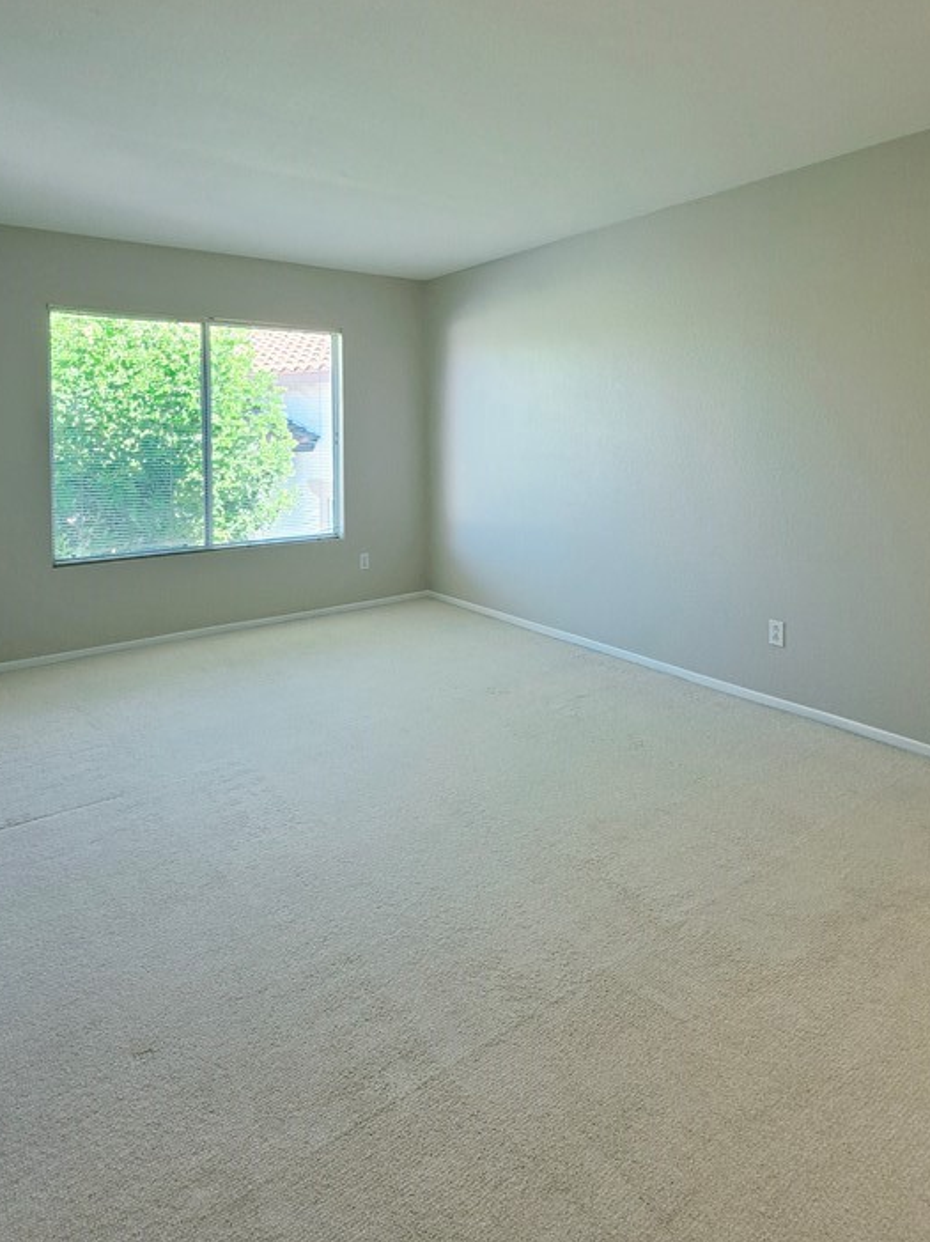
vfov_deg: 82.3
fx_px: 681
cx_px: 485
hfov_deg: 68.6
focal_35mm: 19
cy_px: 432
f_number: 1.9
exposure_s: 1/120
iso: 100
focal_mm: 2.2
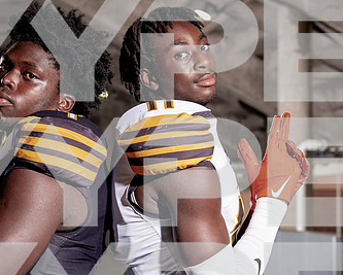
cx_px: 124
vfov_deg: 13.2
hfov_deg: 16.4
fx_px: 1189
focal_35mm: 117
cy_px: 173
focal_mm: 70
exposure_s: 1/250
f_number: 5.6
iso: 320
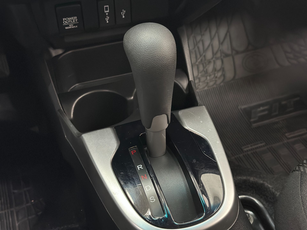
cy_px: 115
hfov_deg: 39.7
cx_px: 154
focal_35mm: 48
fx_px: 426
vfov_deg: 30.3
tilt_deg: -45.6
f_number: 1.78
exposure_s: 1/30
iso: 640
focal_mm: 6.86
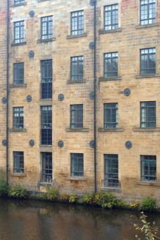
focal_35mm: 63
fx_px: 420
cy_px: 114
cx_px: 95
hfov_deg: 21.5
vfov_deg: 31.9
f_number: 2.4
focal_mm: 4.13
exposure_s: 1/202
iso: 50
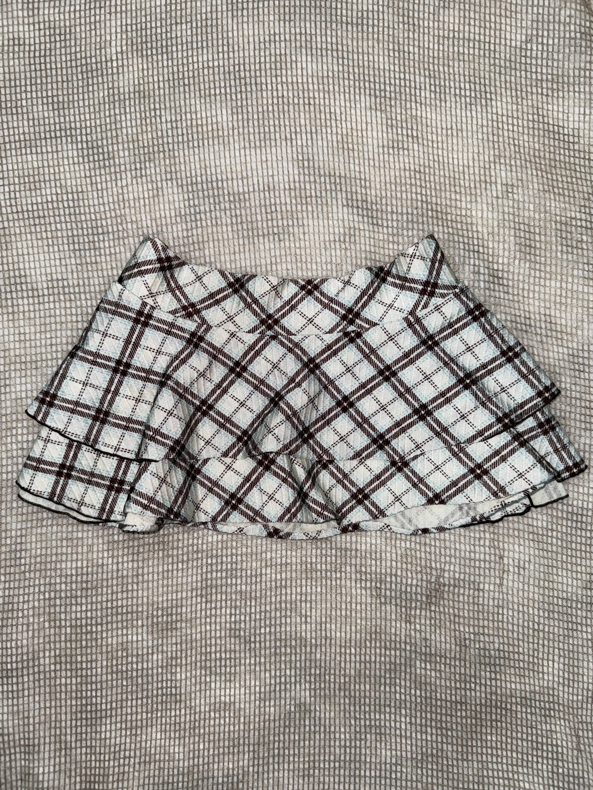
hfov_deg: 56.8
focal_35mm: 24
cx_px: 296
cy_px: 395
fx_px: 548
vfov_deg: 71.6
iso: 50
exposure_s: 1/61
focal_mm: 6.76
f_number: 1.78
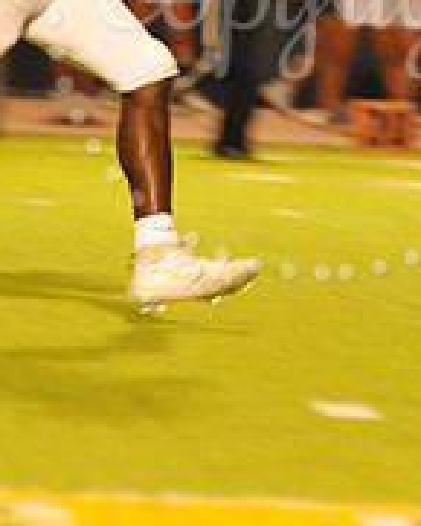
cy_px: 0
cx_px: 322
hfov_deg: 2.6
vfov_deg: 3.2
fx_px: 9368
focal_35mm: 602
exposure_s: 1/200
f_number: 5.6
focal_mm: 200
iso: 6400
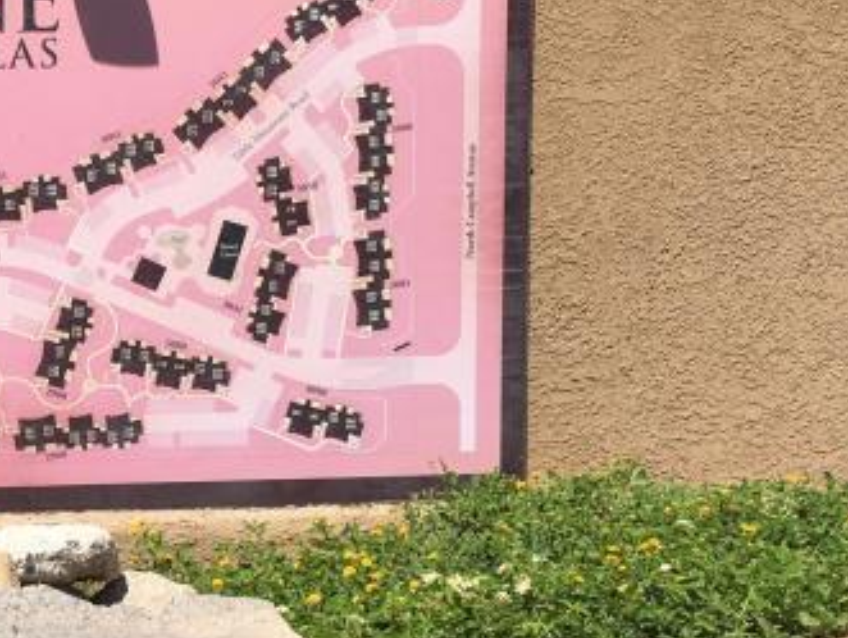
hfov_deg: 26.1
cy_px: 389
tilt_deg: -6.0
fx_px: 1717
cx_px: -33
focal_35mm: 70
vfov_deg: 21.0
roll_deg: +1.1
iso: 25
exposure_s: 1/2137
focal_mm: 4.15
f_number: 2.2
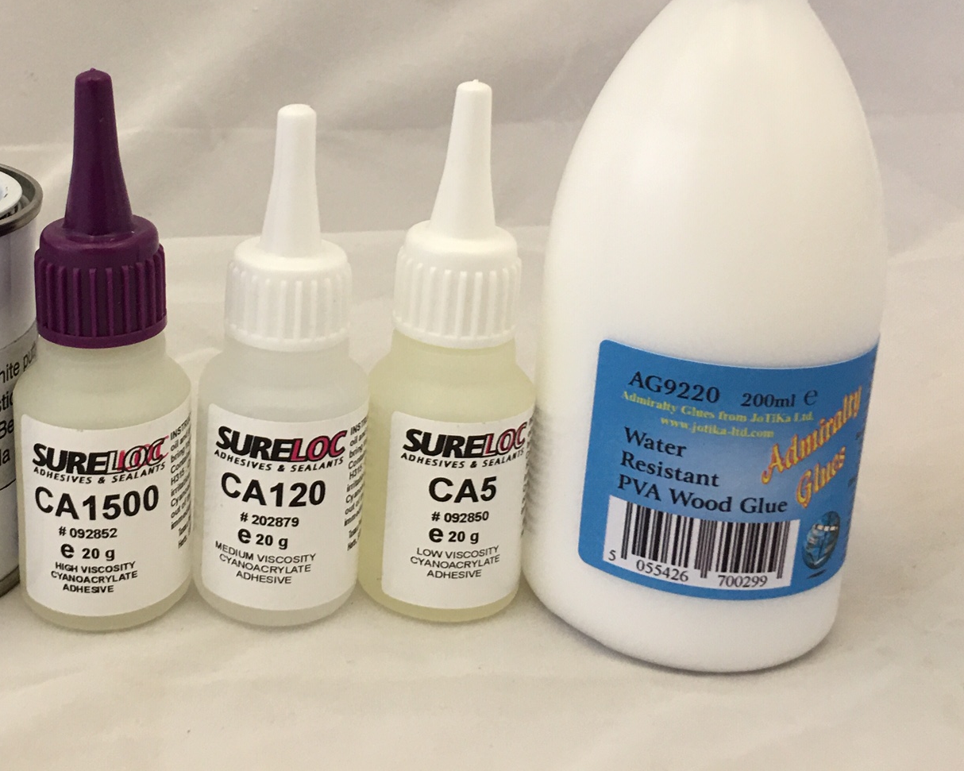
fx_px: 1341
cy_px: 177
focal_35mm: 47
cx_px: 303
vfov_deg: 31.4
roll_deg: -2.4
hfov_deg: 39.0
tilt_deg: -12.8
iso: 50
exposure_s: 1/17
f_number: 2.2
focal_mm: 4.15
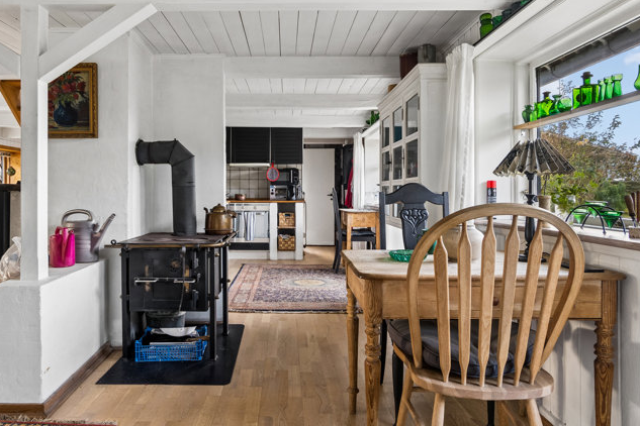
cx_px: 286
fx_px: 438
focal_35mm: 25
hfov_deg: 72.1
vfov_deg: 51.9
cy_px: 202
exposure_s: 1/6
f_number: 8
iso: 200
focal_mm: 13
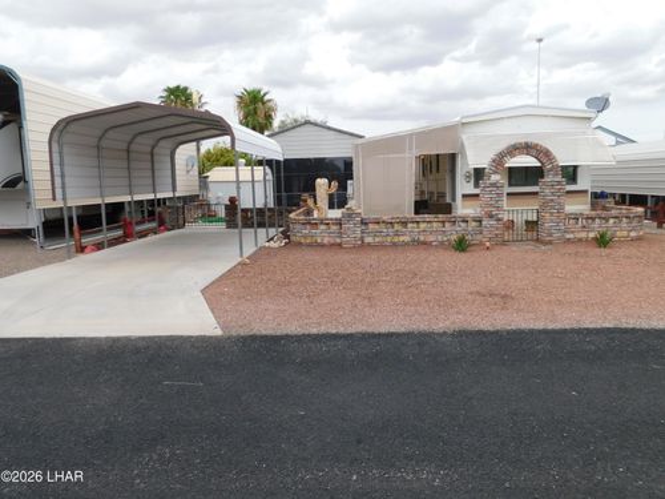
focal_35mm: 25
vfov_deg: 54.9
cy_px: 250
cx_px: 332
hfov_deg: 69.4
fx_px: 480
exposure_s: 1/1250
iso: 125
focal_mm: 4.5
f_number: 3.1
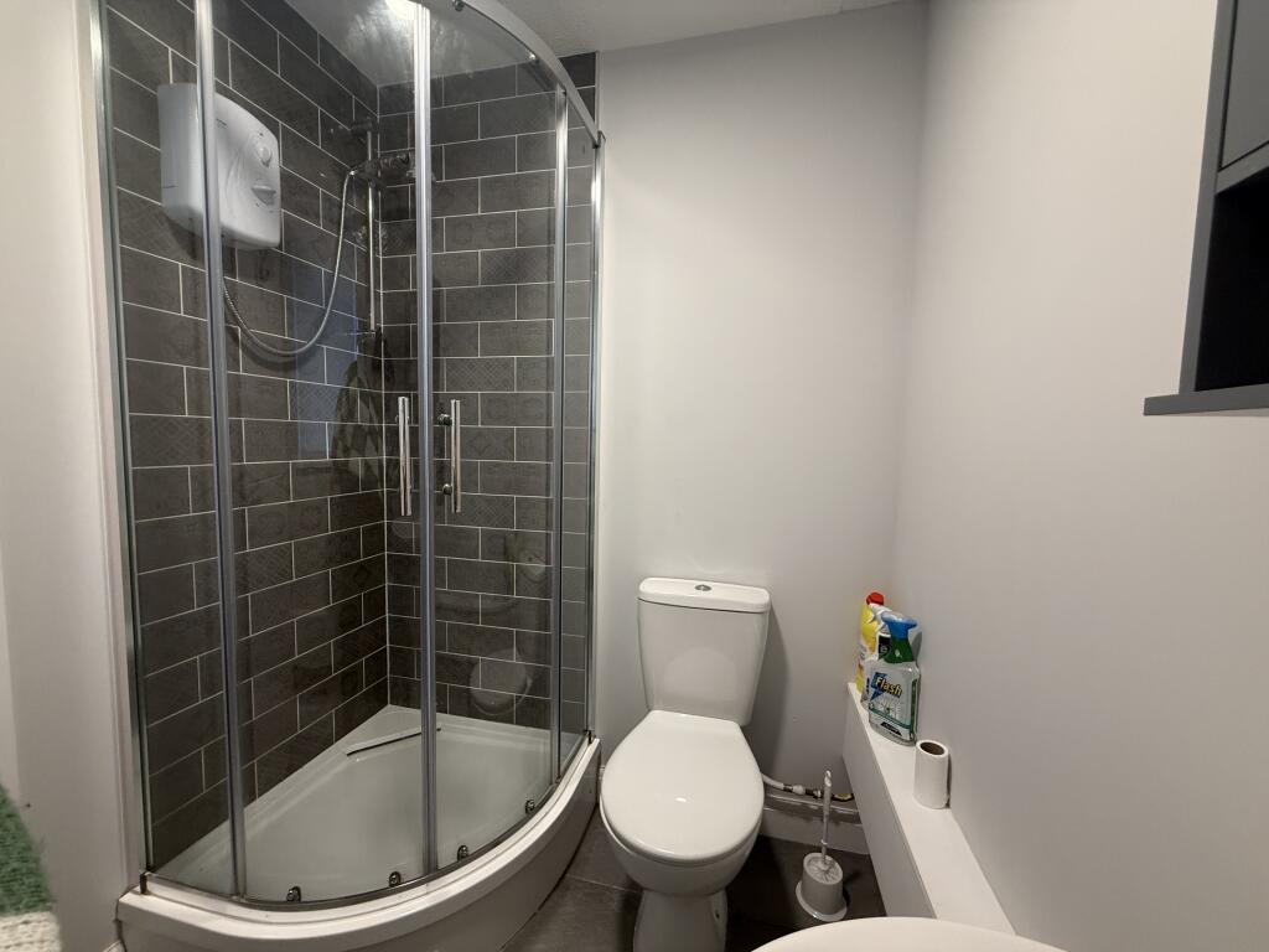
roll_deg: -1.6
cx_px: 634
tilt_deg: -3.4
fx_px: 513
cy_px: 476
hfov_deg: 102.1
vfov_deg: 85.7
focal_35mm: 14
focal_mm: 2.22
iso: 200
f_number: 2.2
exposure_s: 1/100
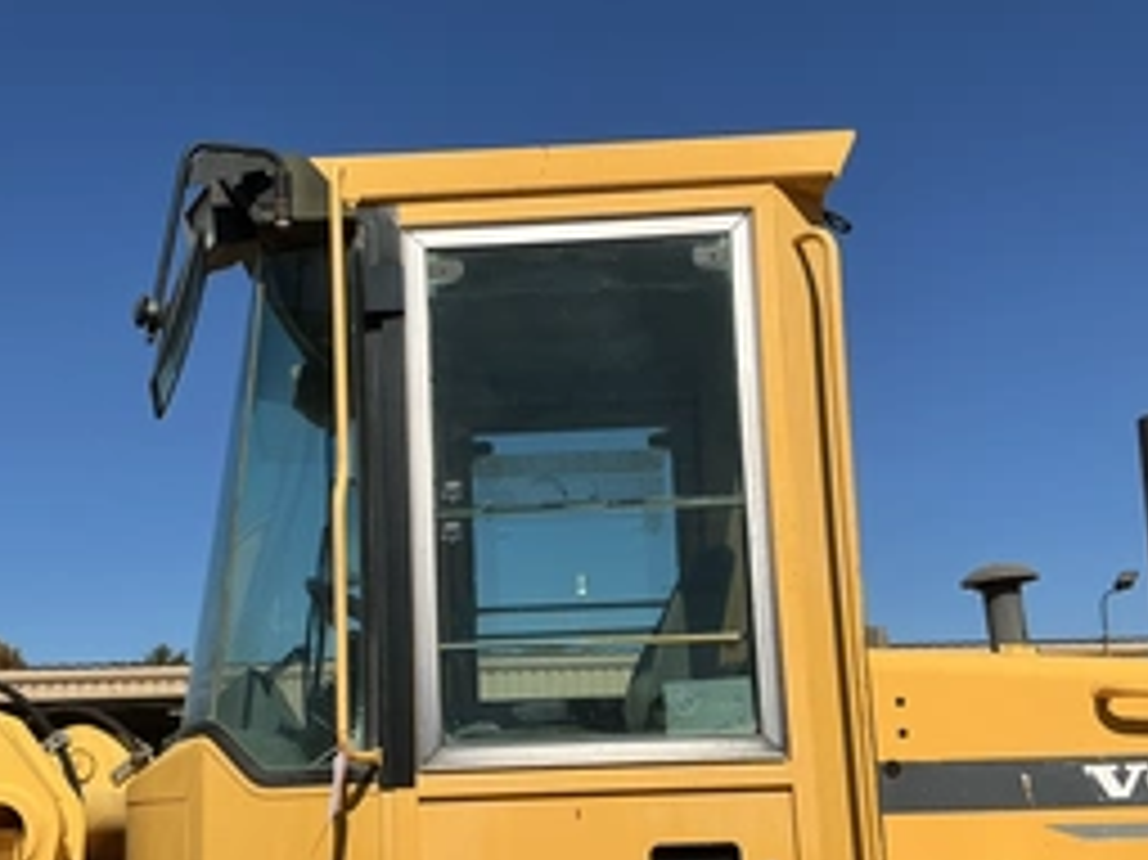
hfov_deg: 42.8
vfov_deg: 32.5
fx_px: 1459
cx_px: 482
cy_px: 581
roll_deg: +3.8
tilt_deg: +7.7
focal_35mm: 44
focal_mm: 3
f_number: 1.8
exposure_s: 1/3322
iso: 25
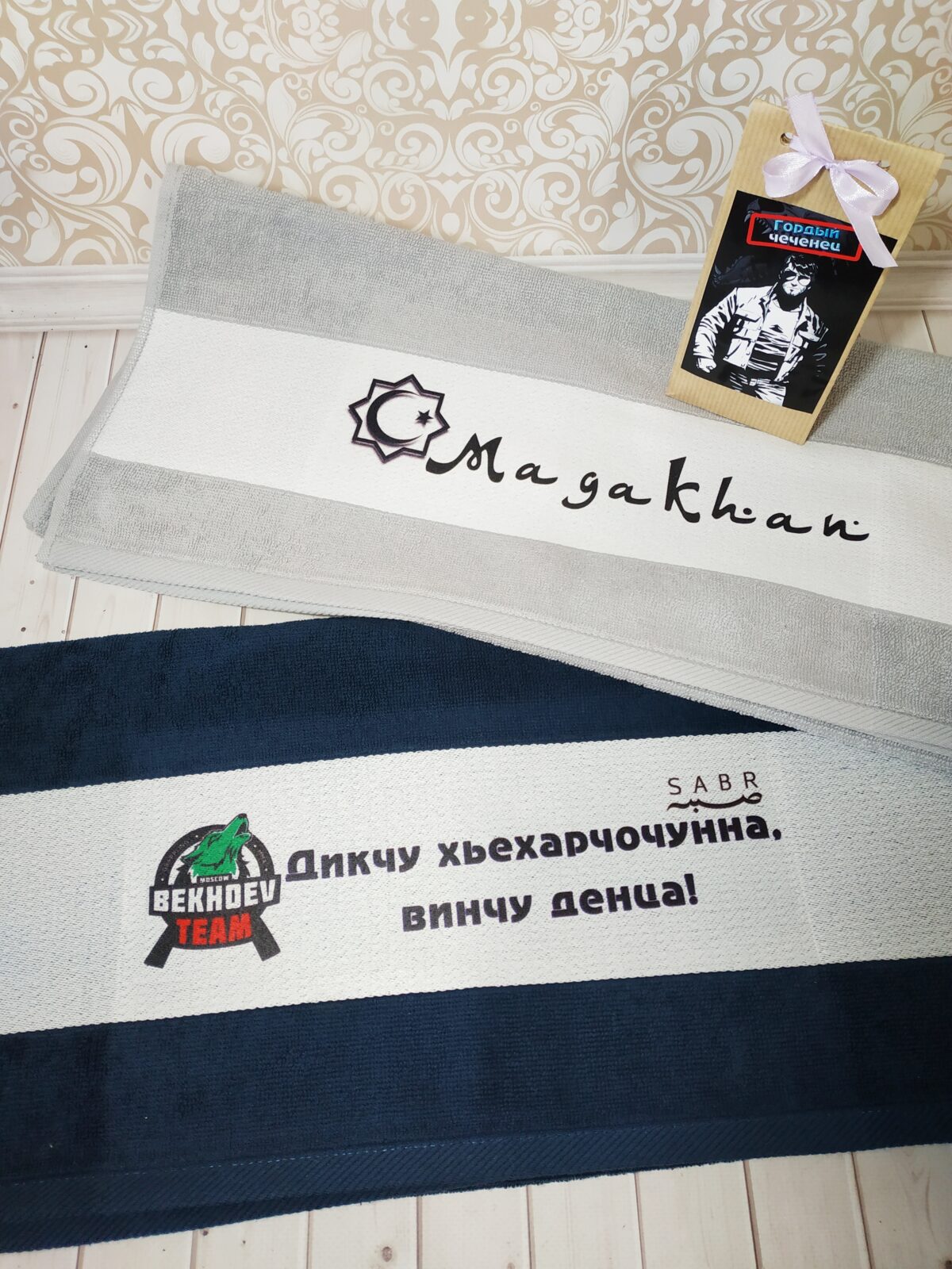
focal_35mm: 24
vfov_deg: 71.6
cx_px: 476
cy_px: 634
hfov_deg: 56.8
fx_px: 880
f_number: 1.9
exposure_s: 1/50
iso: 160
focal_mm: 3.94
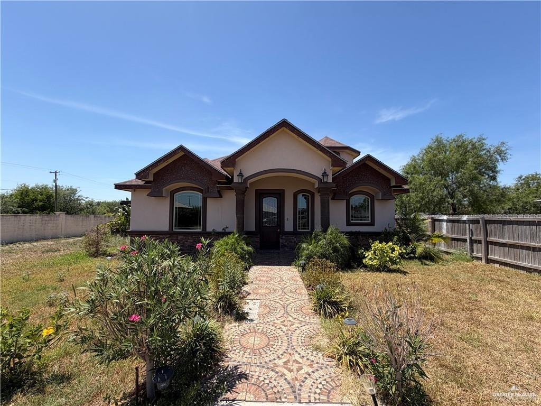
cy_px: 203
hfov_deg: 102.1
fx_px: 219
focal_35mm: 14
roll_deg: +0.2
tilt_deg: +3.1
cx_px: 270
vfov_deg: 85.7
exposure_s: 1/770
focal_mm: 2.22
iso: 25
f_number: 2.2
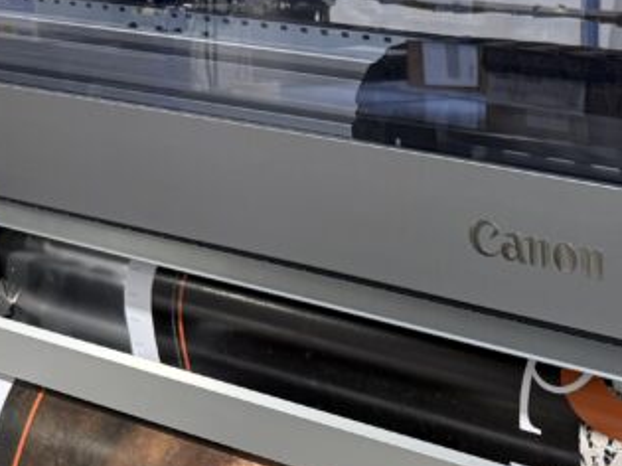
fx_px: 1401
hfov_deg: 22.8
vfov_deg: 17.8
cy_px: 590
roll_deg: -2.4
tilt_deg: -24.4
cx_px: 764
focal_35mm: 78
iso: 160
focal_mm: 6.76
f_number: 1.78
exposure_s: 1/121
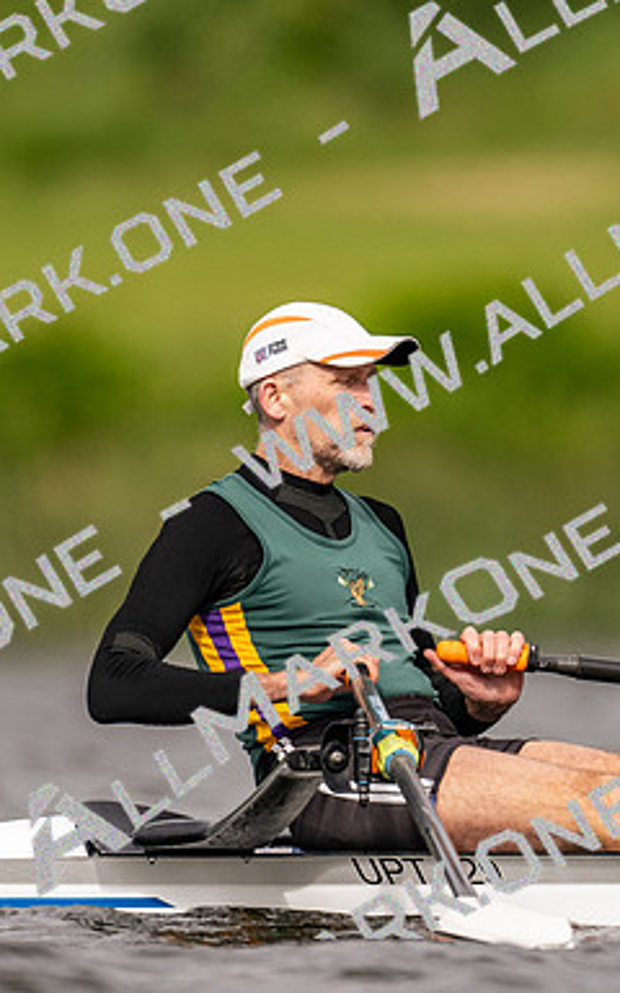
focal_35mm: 1385
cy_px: 496
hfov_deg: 0.9
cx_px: 550
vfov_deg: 1.5
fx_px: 37444
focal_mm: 600
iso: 400
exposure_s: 1/2500
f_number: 4
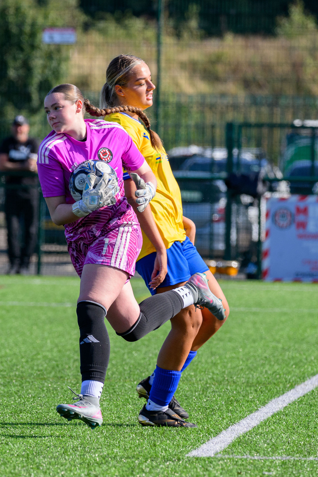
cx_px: 127
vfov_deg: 4.8
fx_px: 5752
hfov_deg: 3.2
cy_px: 250
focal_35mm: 434
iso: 720
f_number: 5
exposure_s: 1/2000
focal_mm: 230
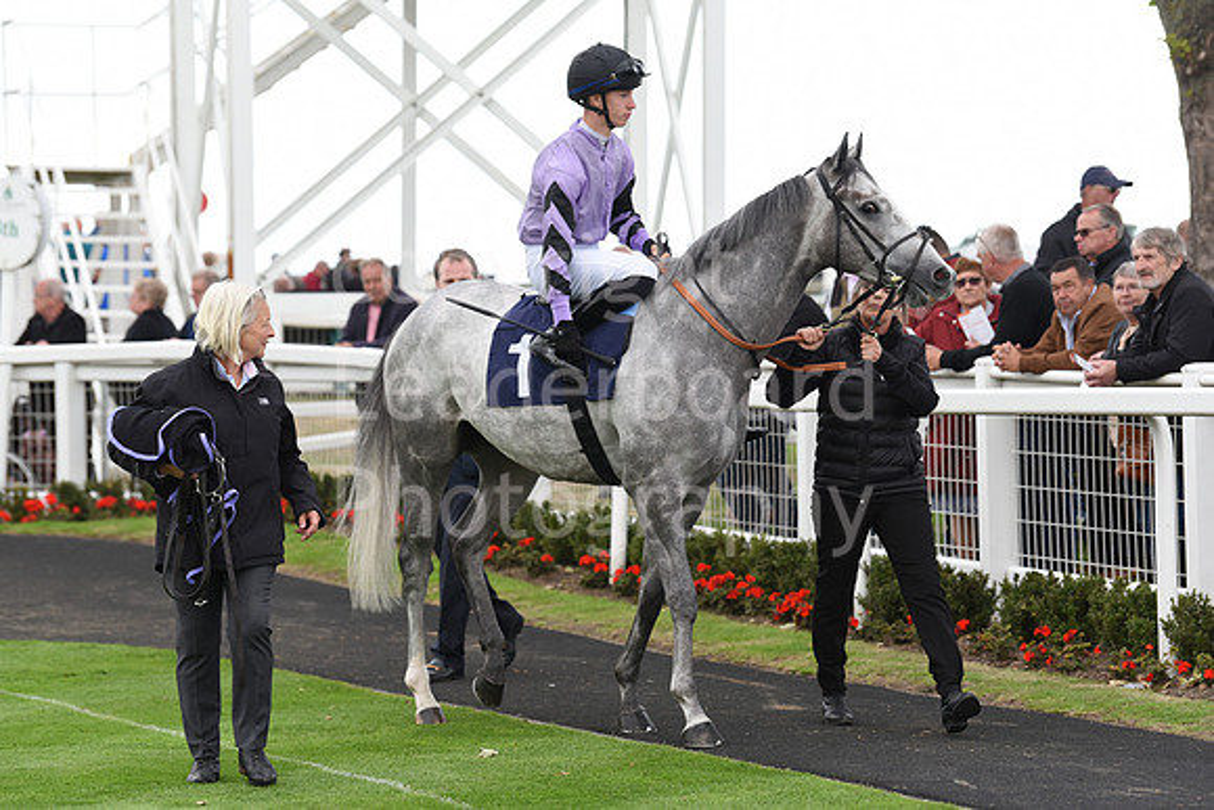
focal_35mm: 160
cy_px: 405
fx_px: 5397
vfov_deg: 8.6
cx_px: 607
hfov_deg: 12.8
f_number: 5
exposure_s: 1/800
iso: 1000
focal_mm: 160
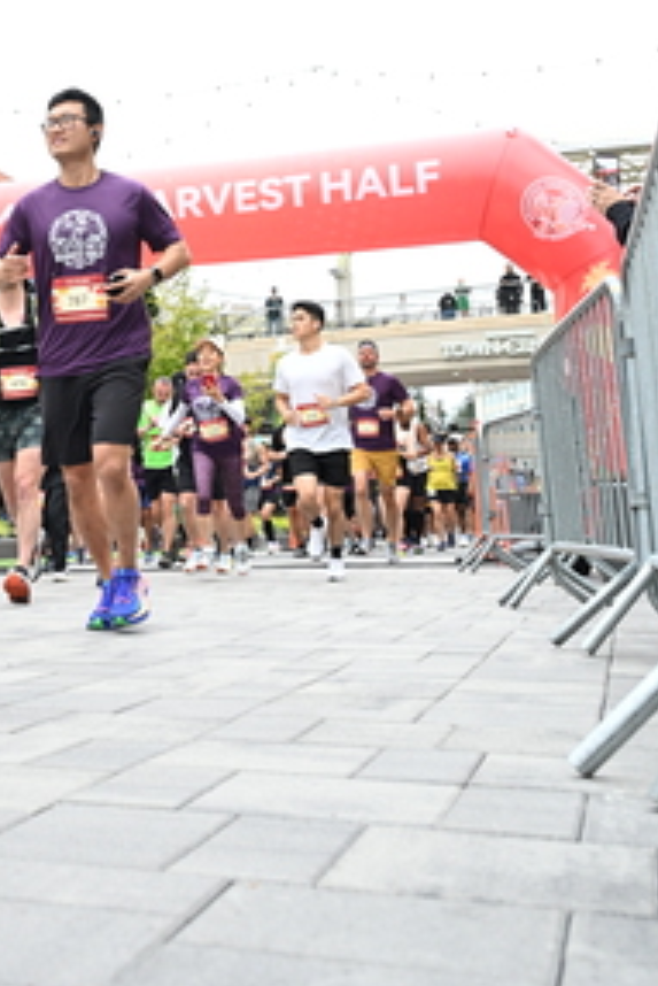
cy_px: 324
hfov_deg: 25.1
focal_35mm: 52
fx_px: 1424
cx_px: 40
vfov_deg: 37.7
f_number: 4
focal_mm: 27
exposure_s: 1/640
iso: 2000
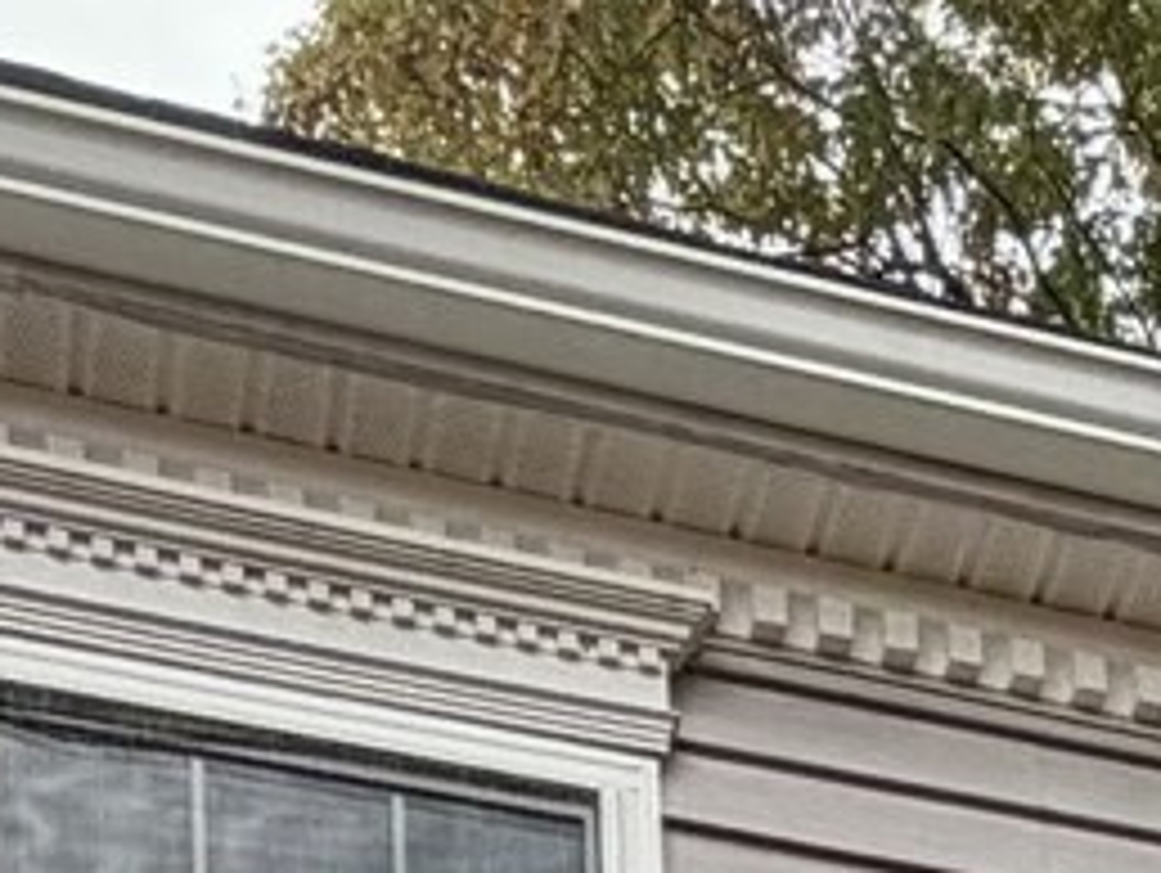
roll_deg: +3.0
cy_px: 2871
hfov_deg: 17.2
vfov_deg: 9.4
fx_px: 3726
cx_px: 1202
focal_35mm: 111
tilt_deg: +7.9
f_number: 2.2
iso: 50
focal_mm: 2.22
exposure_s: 1/502
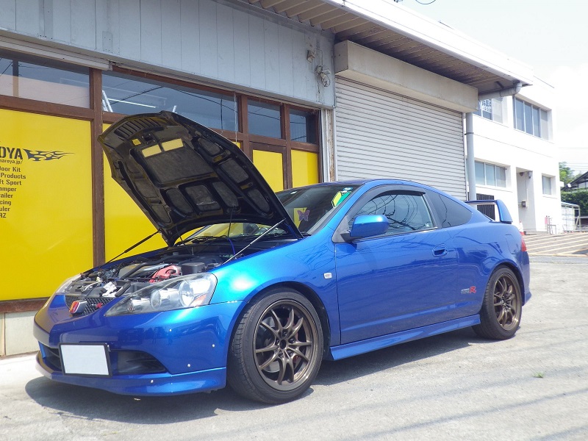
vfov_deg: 41.8
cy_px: 220
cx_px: 294
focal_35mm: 34
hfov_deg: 54.0
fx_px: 578
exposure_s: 1/320
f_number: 4.6
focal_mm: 6.1
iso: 125
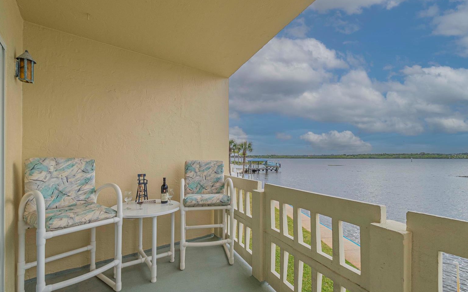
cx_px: 234
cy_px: 156
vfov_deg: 71.2
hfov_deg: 97.8
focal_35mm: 16
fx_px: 204
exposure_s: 1/320
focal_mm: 10
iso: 100
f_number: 6.3
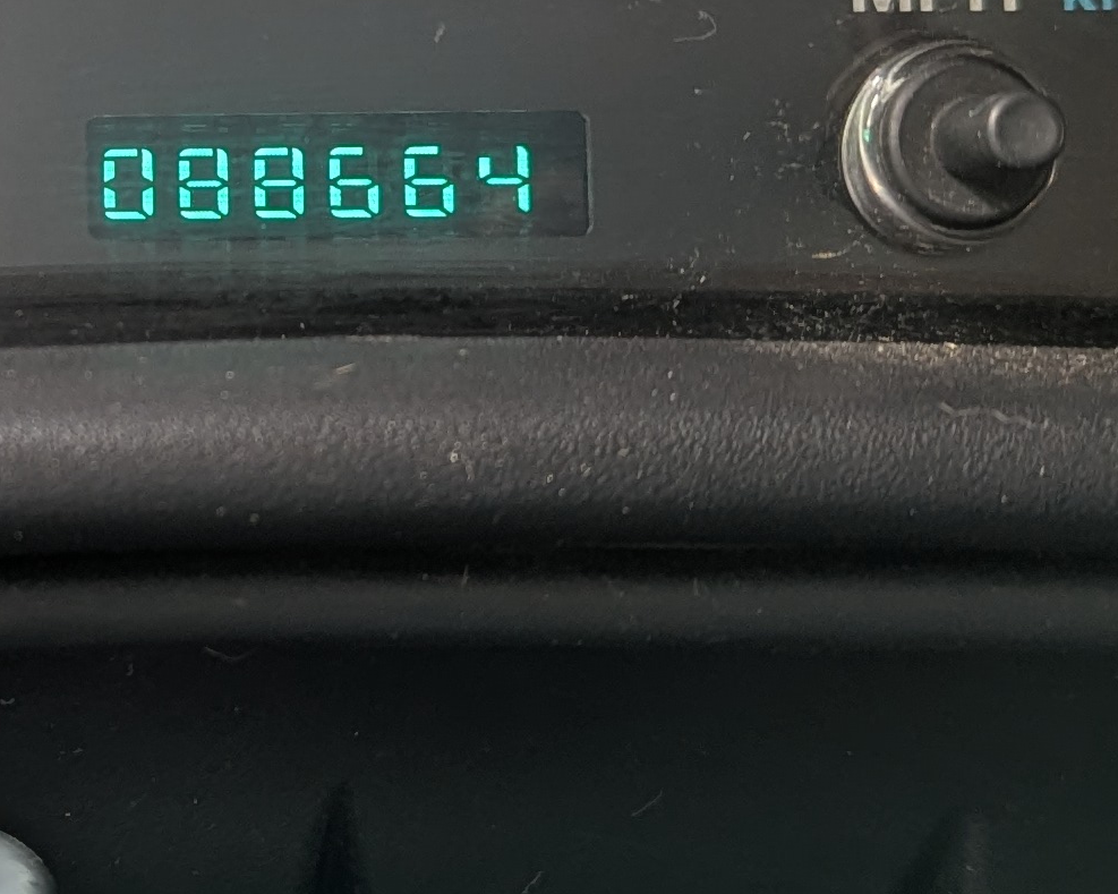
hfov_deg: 19.2
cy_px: 117
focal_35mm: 97
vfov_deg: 15.7
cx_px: -12
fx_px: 3209
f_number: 1.85
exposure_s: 1/23.8
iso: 47
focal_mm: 6.81
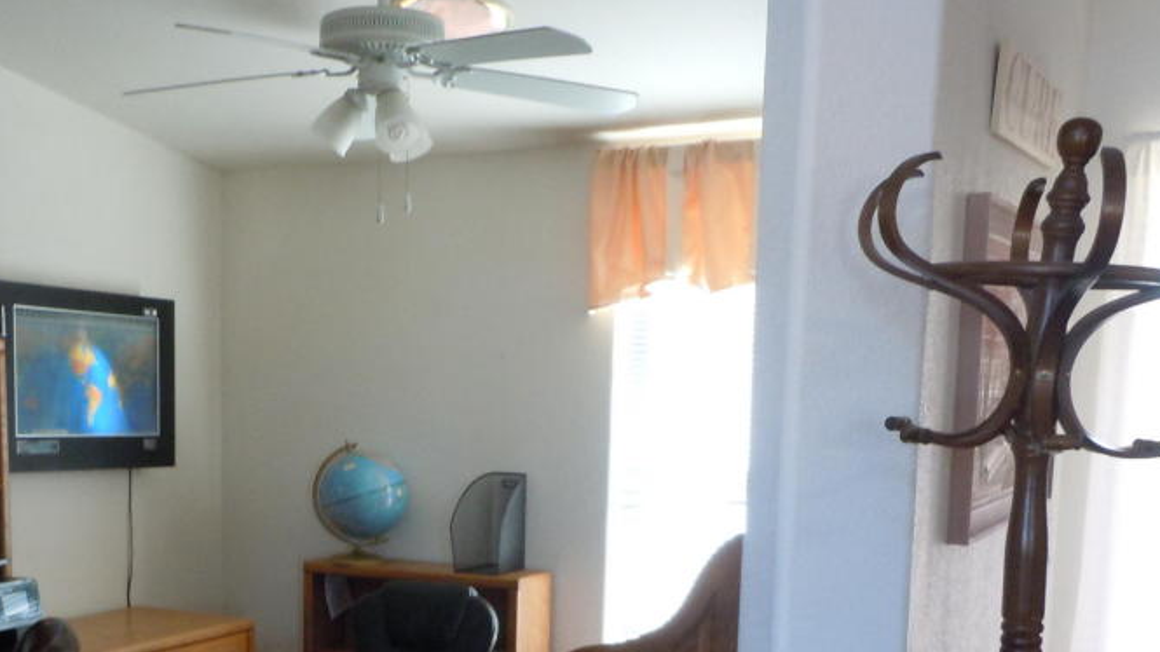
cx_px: 347
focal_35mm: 47
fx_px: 1446
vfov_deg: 24.6
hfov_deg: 42.9
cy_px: 610
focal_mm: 5
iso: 400
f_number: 3.7
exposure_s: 1/40
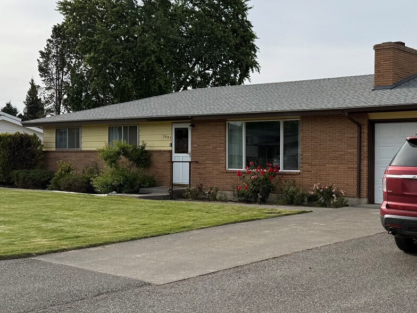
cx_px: 353
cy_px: 169
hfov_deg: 37.1
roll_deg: -0.3
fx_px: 590
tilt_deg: -1.5
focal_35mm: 49
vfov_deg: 29.7
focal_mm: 6.76
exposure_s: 1/5714
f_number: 1.78
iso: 80
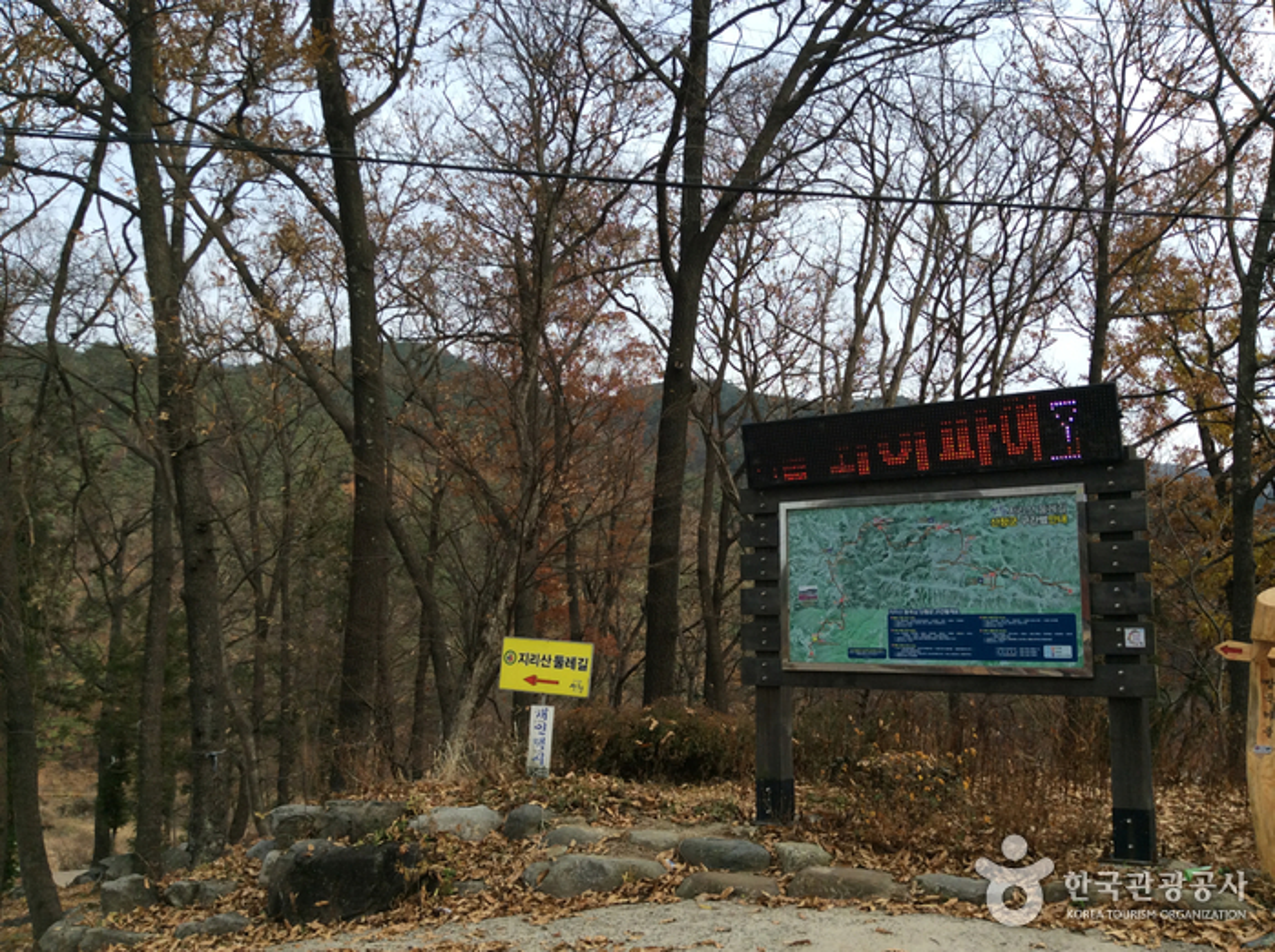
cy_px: 476
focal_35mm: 33
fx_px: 1214
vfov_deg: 42.8
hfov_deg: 55.4
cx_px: 638
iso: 32
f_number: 2.4
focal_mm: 3.3
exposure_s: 1/590
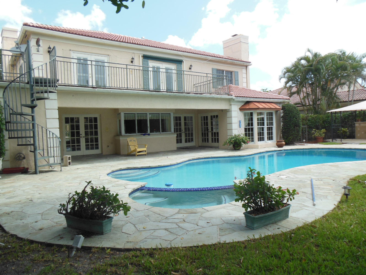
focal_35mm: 25
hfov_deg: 69.4
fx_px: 264
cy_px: 138
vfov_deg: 54.9
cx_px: 183
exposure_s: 1/800
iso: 125
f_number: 6.4
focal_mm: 4.5
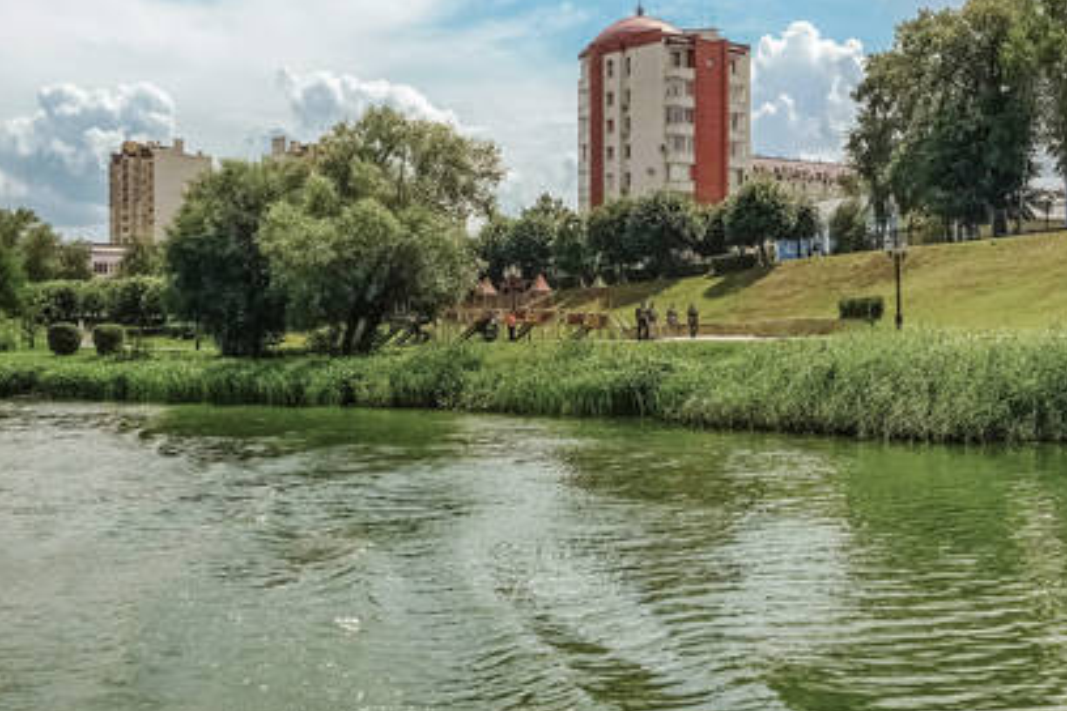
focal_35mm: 53
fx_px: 1571
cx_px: 683
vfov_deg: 25.0
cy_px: 120
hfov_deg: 37.2
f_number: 8
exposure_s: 1/400
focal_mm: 20
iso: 100
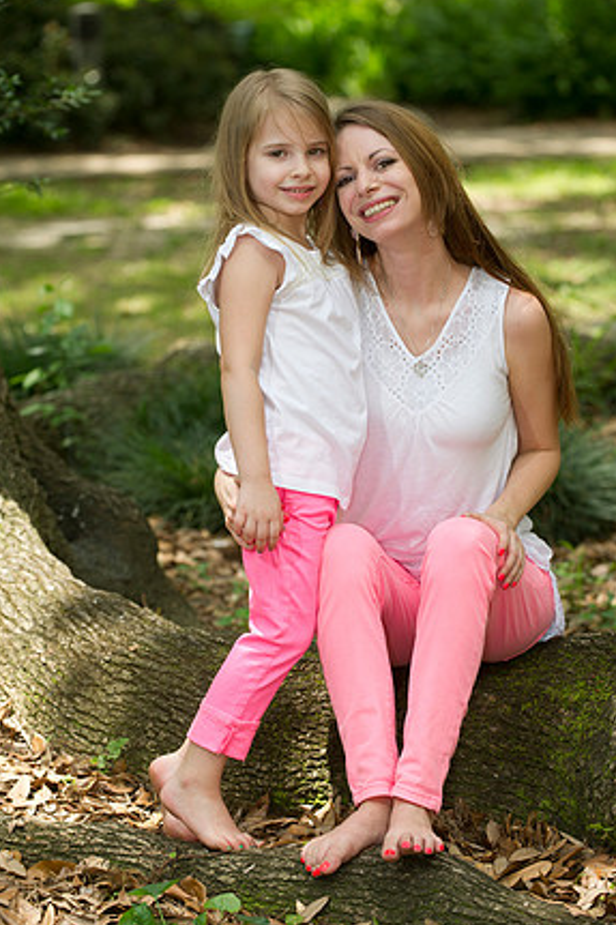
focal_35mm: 121
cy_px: 472
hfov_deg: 11.3
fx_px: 3108
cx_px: 312
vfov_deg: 16.9
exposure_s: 1/250
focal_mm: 116
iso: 200
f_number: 3.5
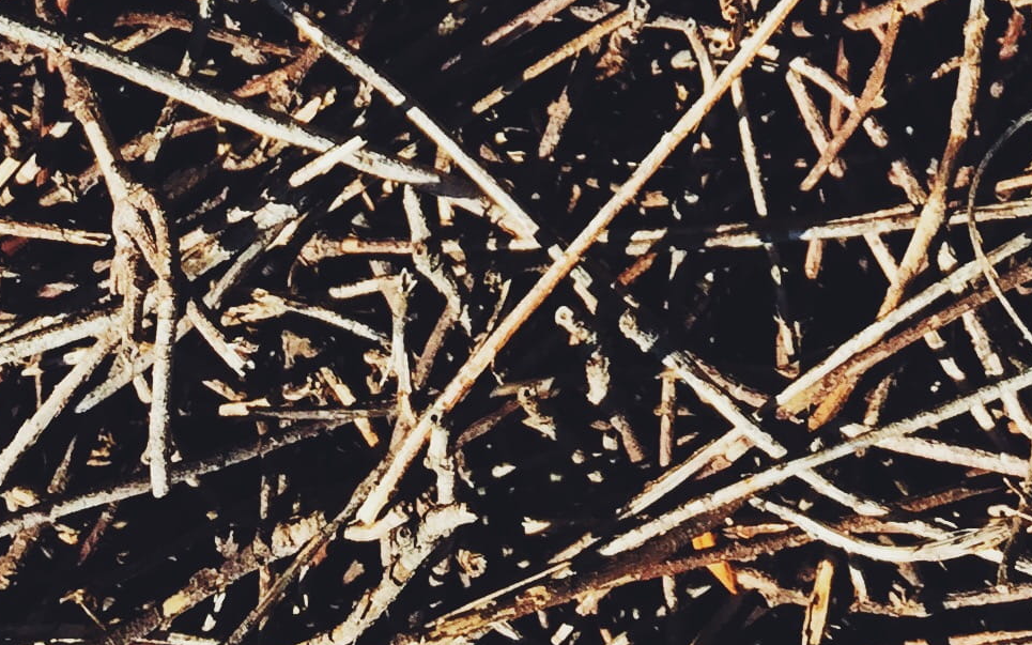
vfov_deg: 11.6
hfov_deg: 19.8
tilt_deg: -78.3
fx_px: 2925
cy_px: -551
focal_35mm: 104
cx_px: 805
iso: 32
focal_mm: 4.15
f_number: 2.2
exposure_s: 1/1236
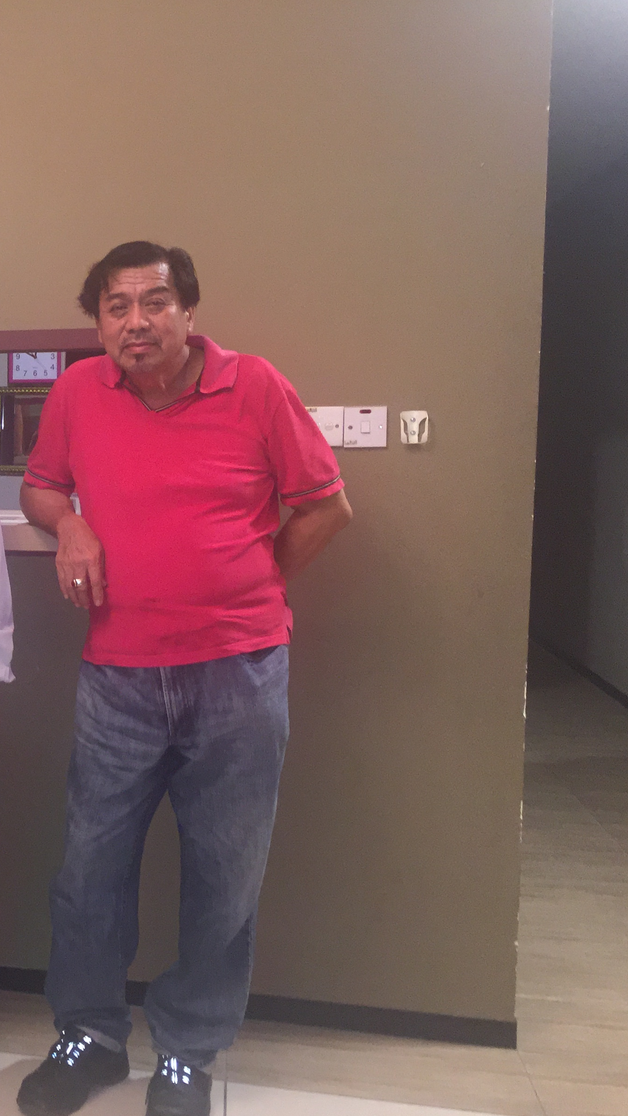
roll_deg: -1.3
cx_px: -111
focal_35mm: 43
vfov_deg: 47.4
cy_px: 554
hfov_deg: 25.2
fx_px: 1273
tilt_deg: -4.3
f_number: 2.2
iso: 125
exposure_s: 1/17
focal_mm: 4.15
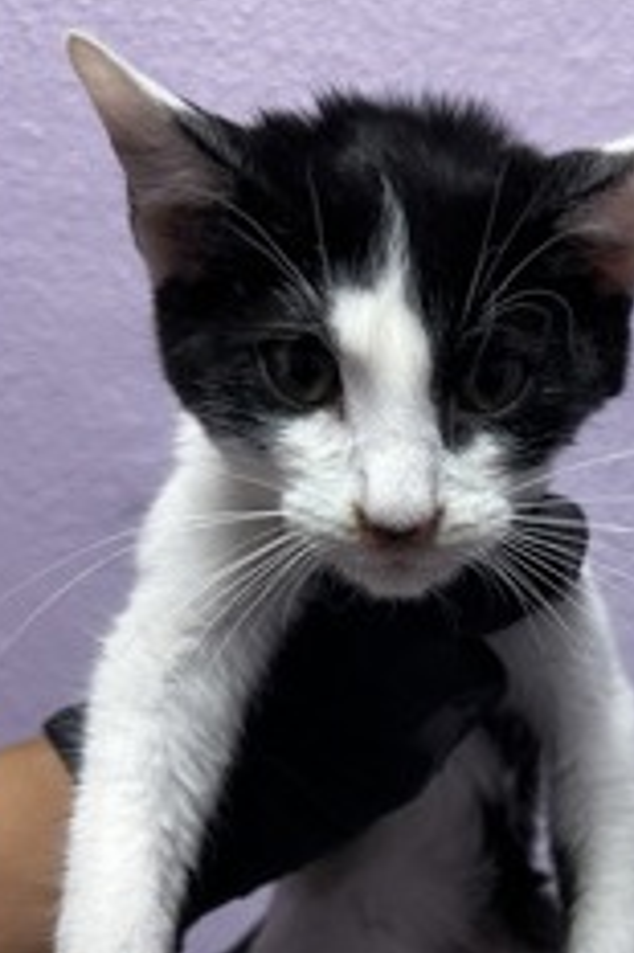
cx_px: 517
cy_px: 704
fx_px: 1190
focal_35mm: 45
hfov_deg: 29.1
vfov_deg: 42.4
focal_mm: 6.86
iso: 200
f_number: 1.78
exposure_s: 1/60
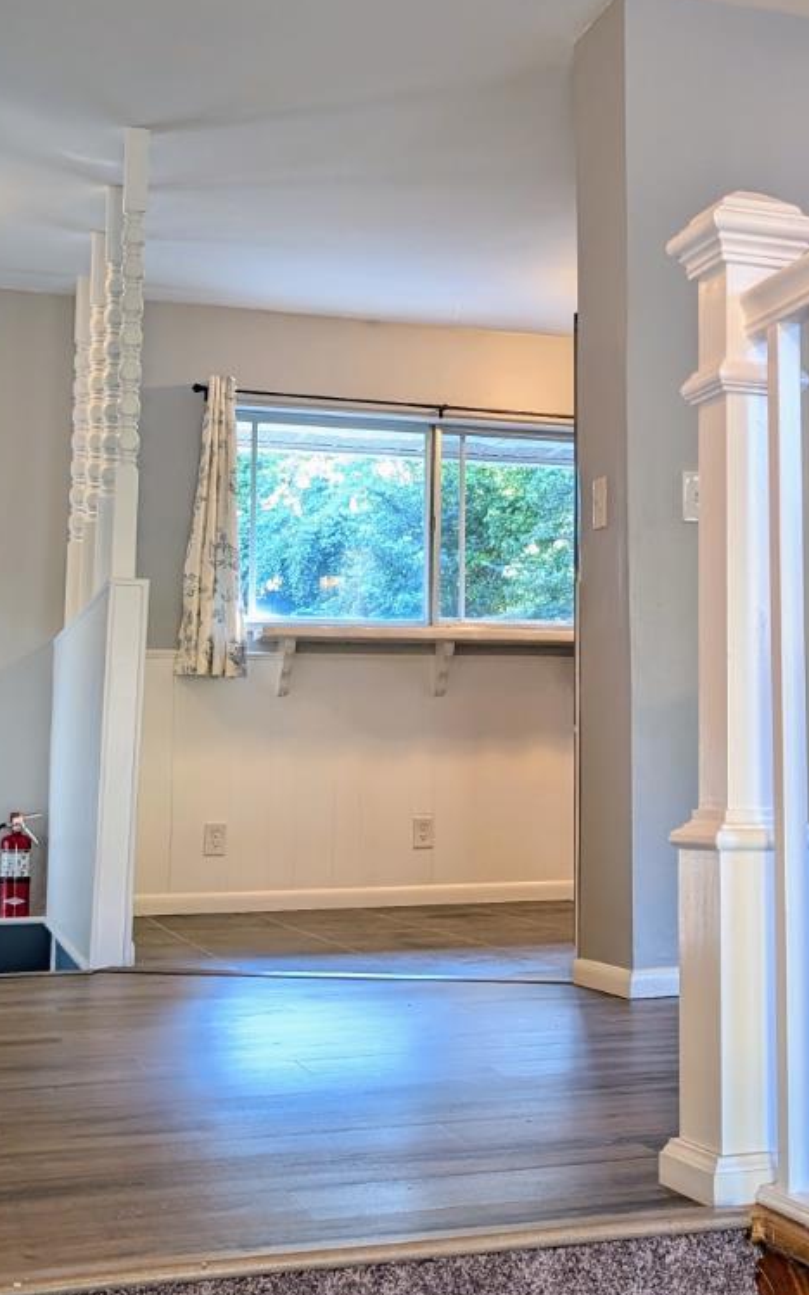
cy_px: 525
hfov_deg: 24.7
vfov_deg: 39.4
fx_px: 1799
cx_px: 695
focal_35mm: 51
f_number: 1.68
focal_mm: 6.9
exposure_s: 1/120
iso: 456
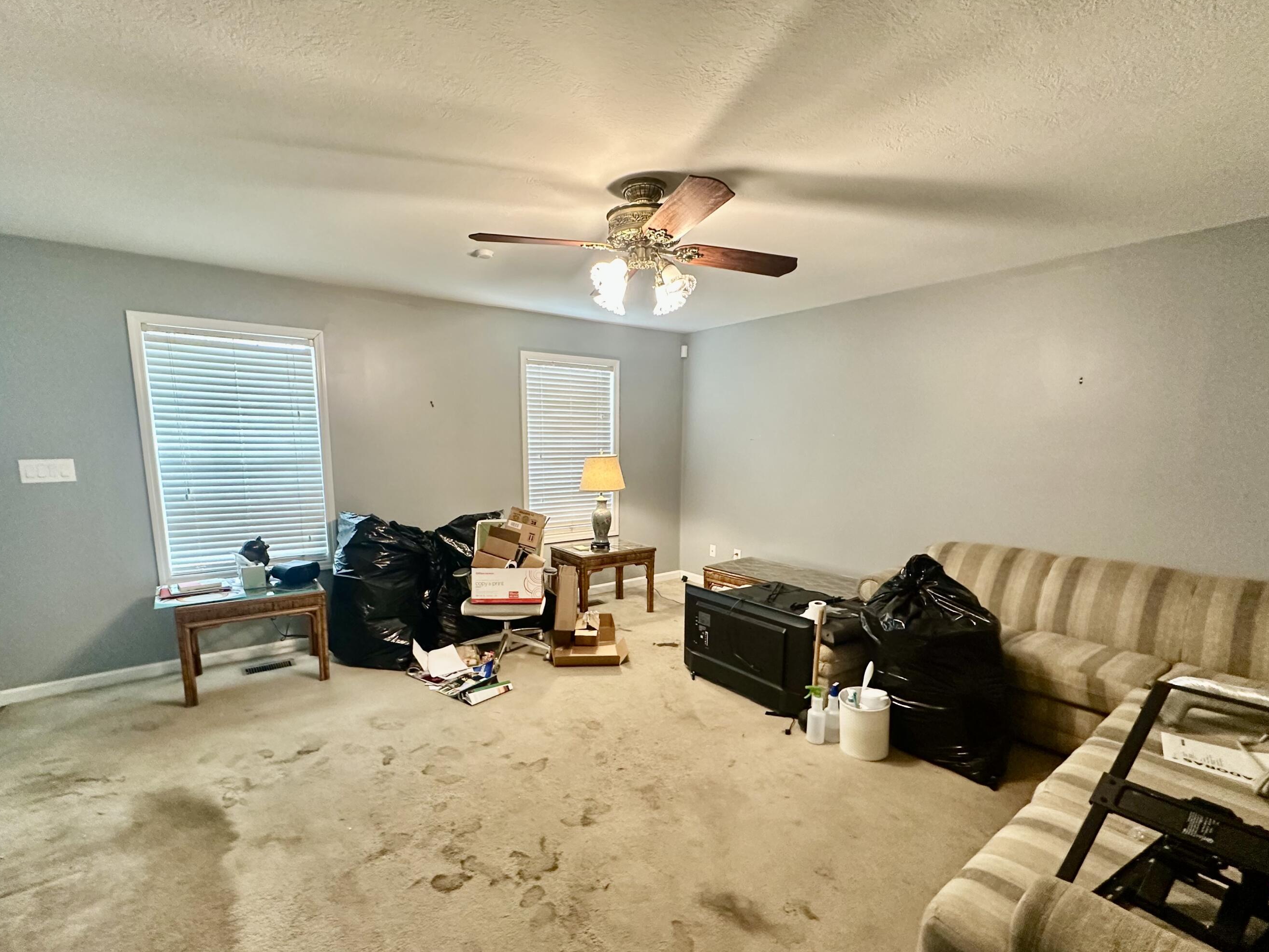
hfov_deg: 94.4
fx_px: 587
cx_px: 605
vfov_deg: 77.9
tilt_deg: -8.5
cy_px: 525
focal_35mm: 16
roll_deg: +0.5
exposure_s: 1/60
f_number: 2.2
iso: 400
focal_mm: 2.22
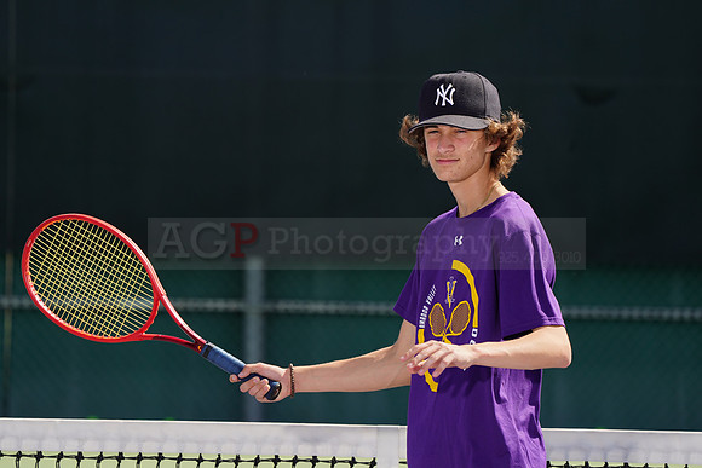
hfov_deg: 6.1
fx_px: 6612
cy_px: 234
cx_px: 351
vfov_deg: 4.1
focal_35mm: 339
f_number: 9
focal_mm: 339
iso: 100
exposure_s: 1/250
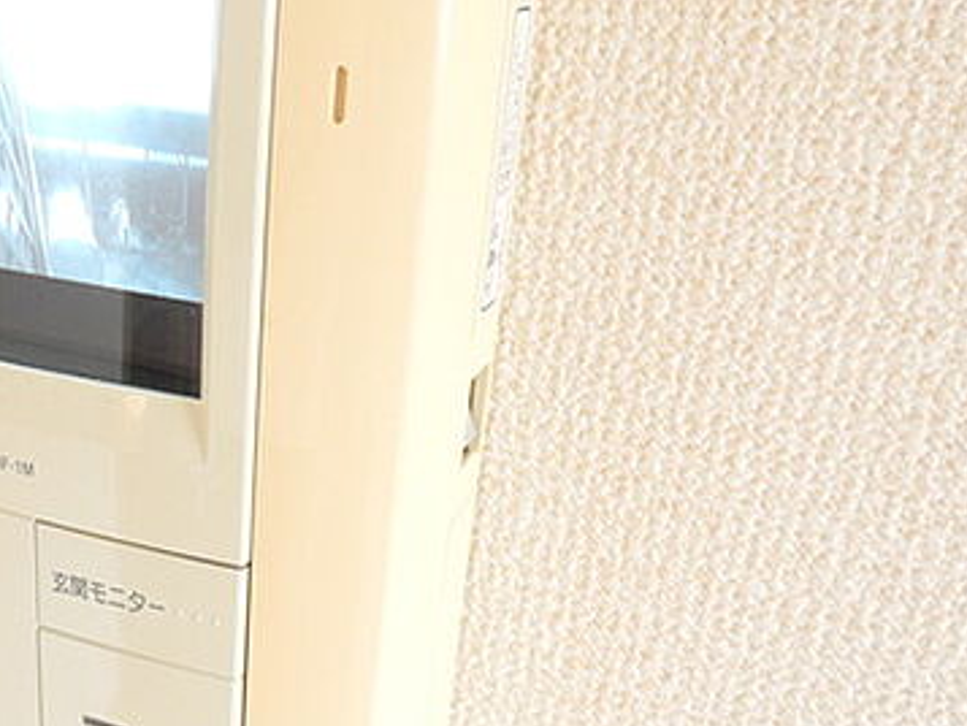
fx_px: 1202
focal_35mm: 43
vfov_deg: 33.5
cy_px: 452
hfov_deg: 41.5
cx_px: 165
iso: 400
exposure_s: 1/20
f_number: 3.3
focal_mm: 4.3
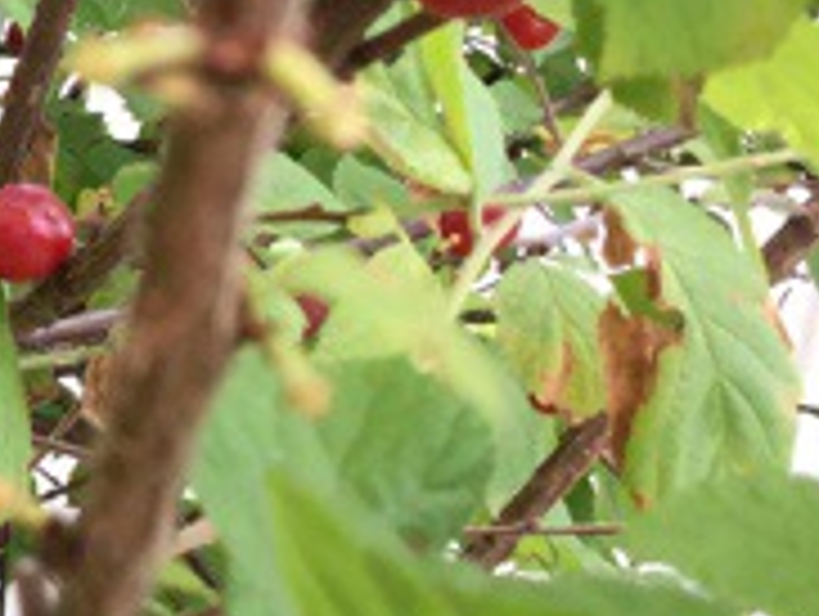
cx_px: -554
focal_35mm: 109
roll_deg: -11.8
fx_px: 2582
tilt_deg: -10.9
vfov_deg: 13.6
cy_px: 139
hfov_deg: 15.9
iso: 25
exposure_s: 1/40
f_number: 2.4
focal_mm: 3.3
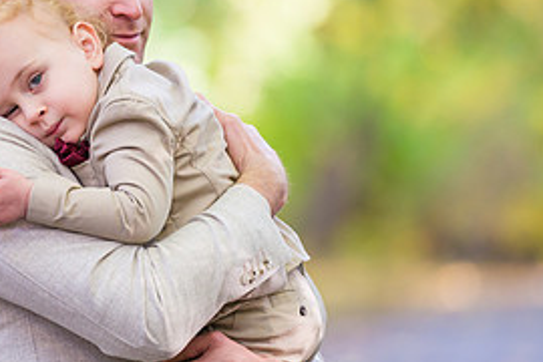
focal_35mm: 429
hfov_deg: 4.8
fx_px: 6470
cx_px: 86
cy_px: 121
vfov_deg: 3.2
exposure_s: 1/200
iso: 1600
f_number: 3.2
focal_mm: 200
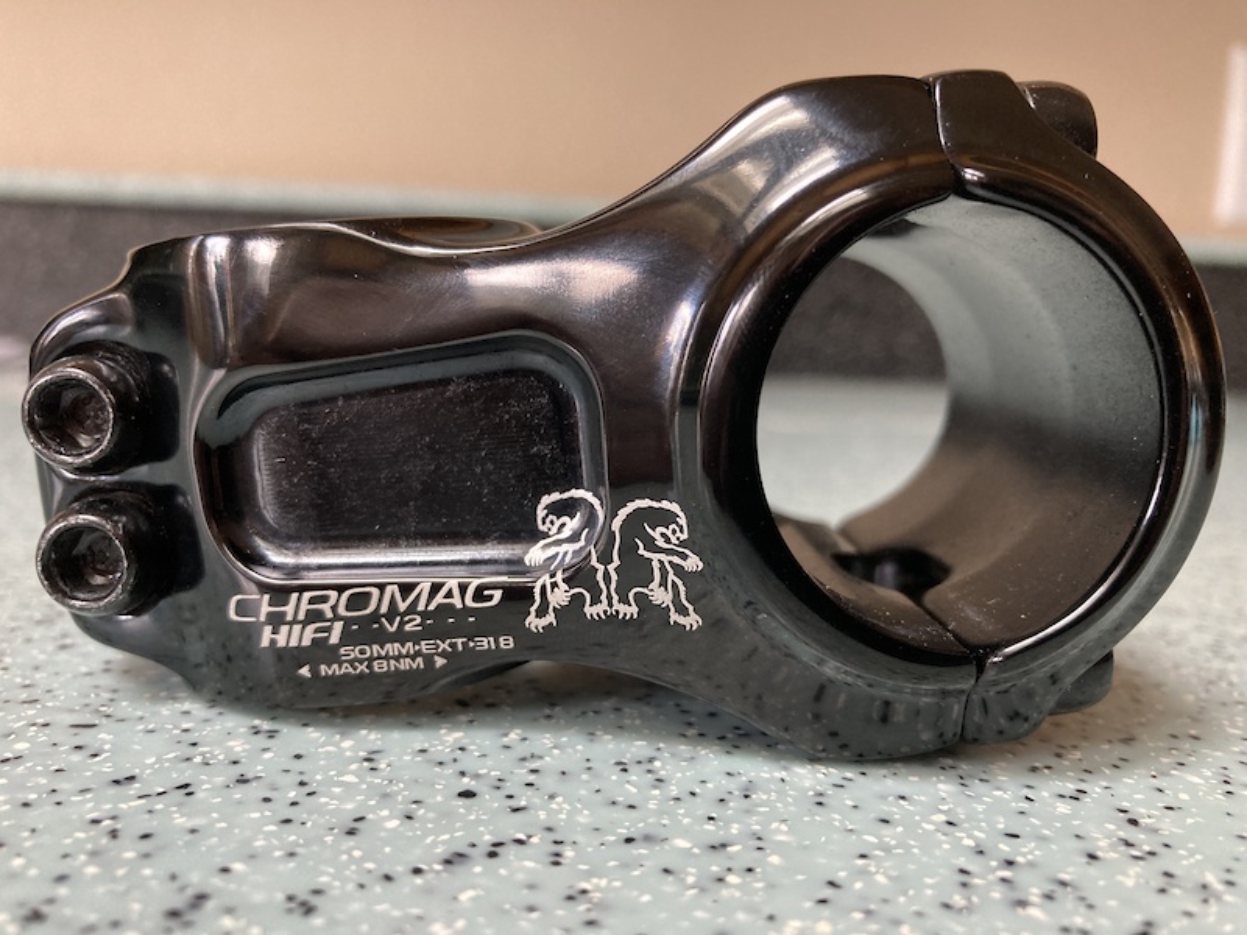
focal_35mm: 28
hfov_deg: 63.4
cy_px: 468
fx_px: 1009
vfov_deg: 49.7
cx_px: 624
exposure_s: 1/60
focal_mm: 3.99
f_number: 1.8
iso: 160
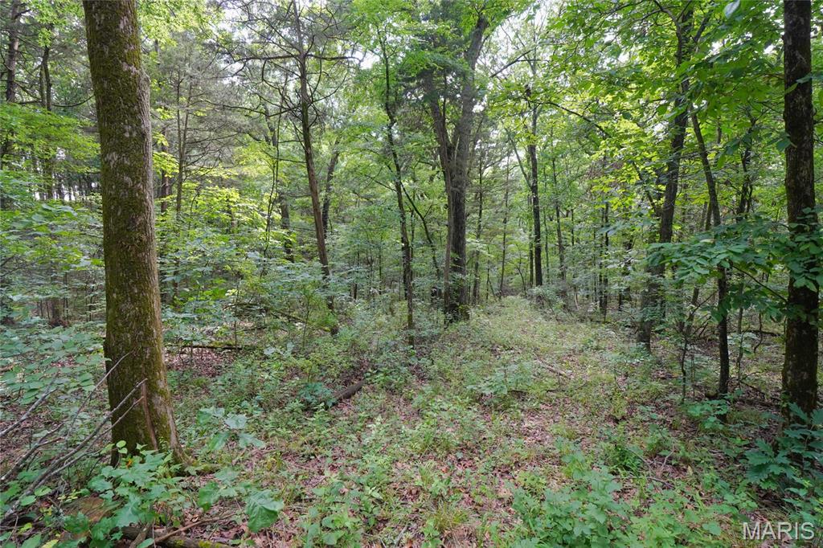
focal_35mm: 16
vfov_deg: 72.0
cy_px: 274
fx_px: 377
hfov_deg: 95.0
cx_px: 412
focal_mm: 11
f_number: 4
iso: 400
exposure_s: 1/160
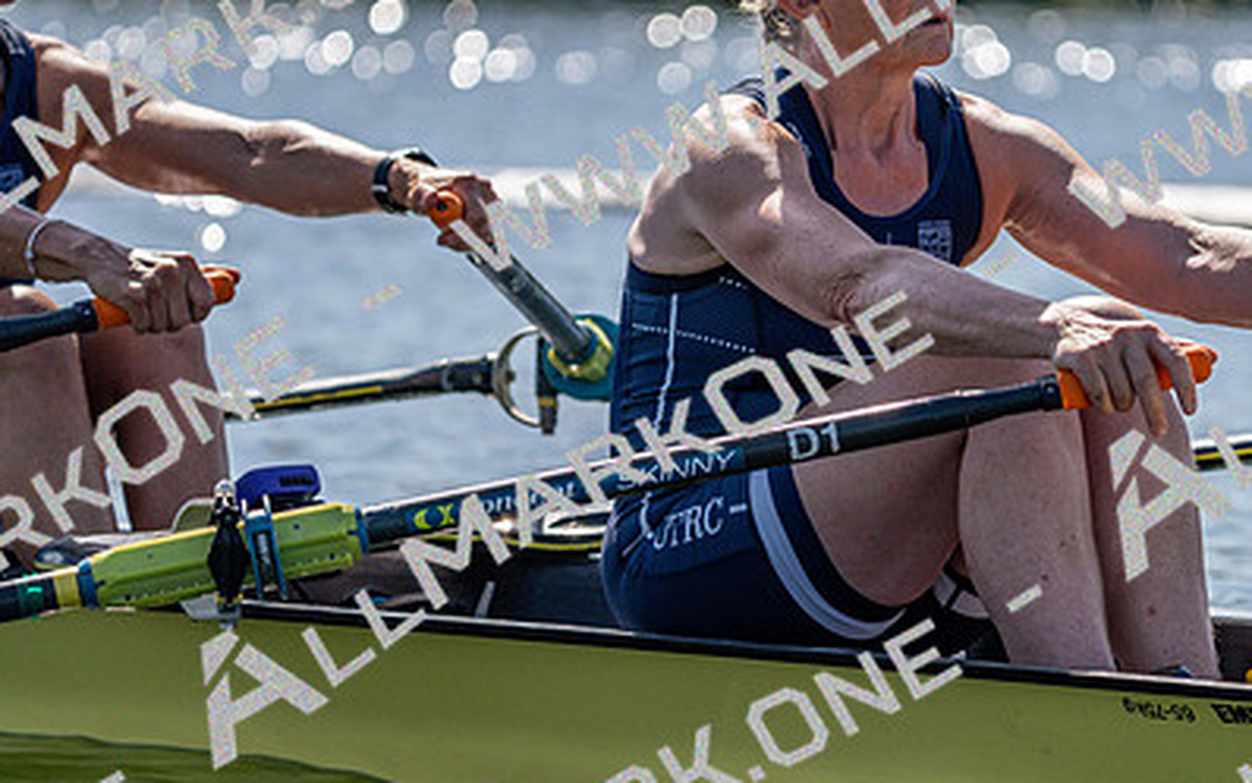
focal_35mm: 337
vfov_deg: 3.9
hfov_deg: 6.2
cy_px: 281
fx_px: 11502
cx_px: 840
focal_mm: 227
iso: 250
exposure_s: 1/2000
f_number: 5.6
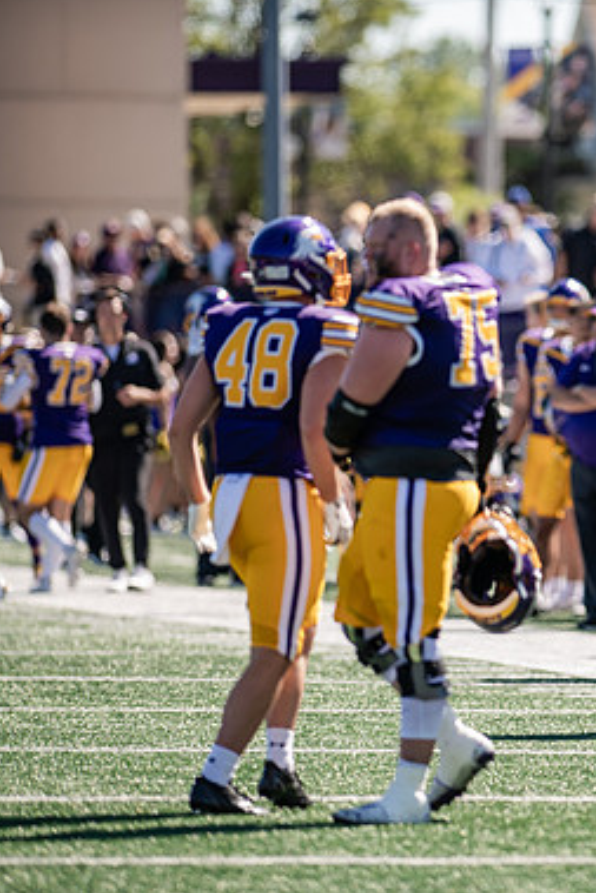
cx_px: 645
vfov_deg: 4.5
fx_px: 11387
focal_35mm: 459
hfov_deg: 3.0
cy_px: 439
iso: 200
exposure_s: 1/1250
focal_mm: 300
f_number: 3.2
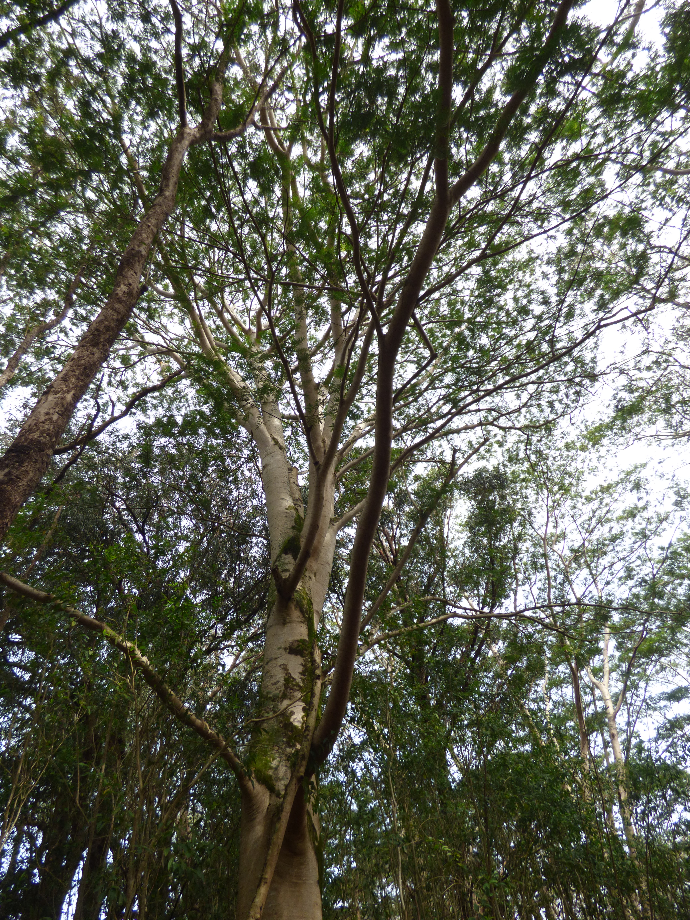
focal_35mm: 20
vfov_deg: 81.7
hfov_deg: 66.0
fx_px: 532
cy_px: 460
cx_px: 345
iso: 100
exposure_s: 1/320
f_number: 2.8
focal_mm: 3.58
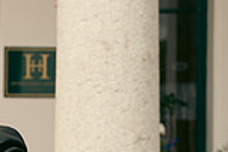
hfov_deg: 7.5
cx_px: -172
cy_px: 261
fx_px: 1680
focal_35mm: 265
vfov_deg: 5.1
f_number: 3.5
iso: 125
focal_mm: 46
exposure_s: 1/1000
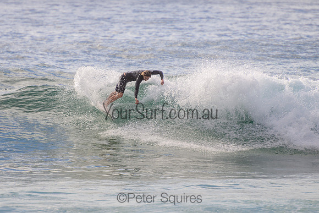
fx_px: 4876
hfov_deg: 3.7
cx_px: 127
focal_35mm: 550
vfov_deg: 2.5
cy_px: 84
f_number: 5.6
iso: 200
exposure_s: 1/2000
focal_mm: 400
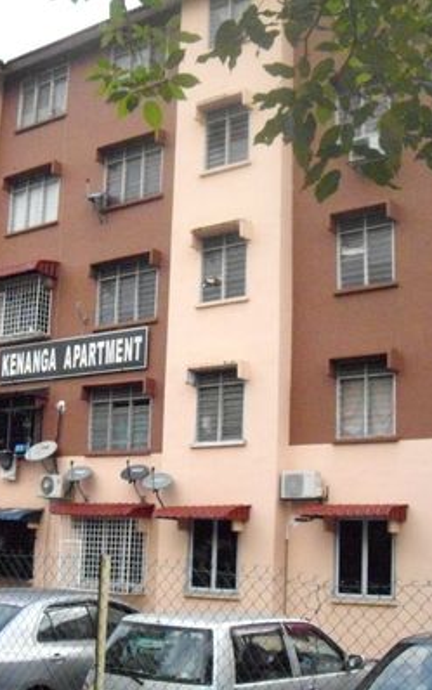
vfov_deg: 37.5
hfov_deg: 23.8
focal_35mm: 54
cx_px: 117
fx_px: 1016
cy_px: 345
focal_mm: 7.9
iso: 1600
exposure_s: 1/500
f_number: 8
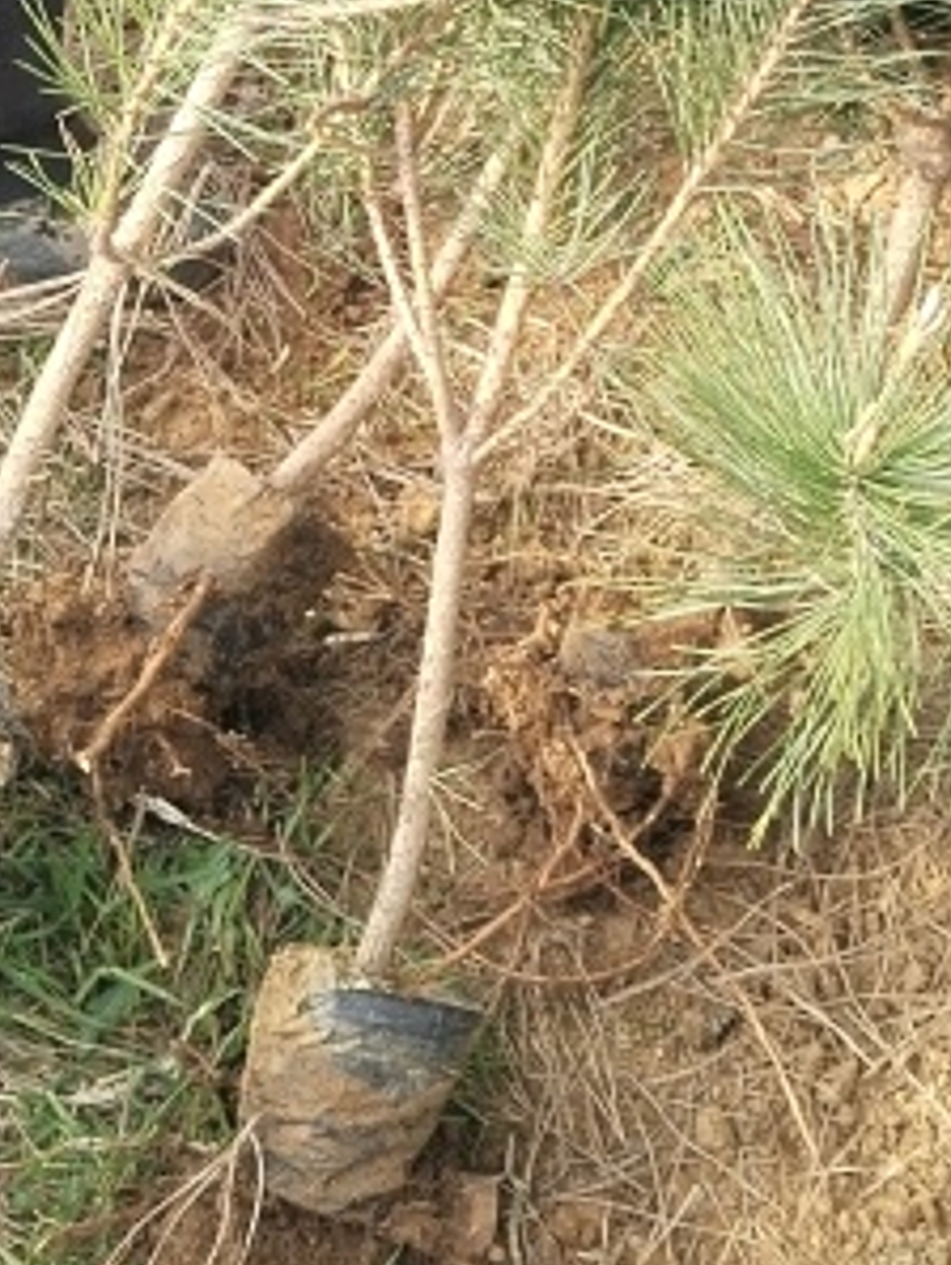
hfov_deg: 15.9
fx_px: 3402
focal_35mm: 93
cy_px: -312
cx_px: 607
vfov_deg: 19.6
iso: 100
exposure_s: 1/155
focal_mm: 4.75
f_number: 1.8
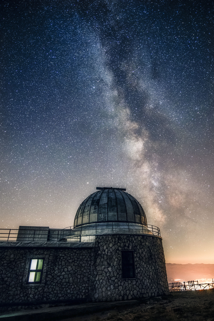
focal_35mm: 14
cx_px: 107
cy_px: 160
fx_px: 125
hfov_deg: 81.2
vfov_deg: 104.3
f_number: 2.8
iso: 5000
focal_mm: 14
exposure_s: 30
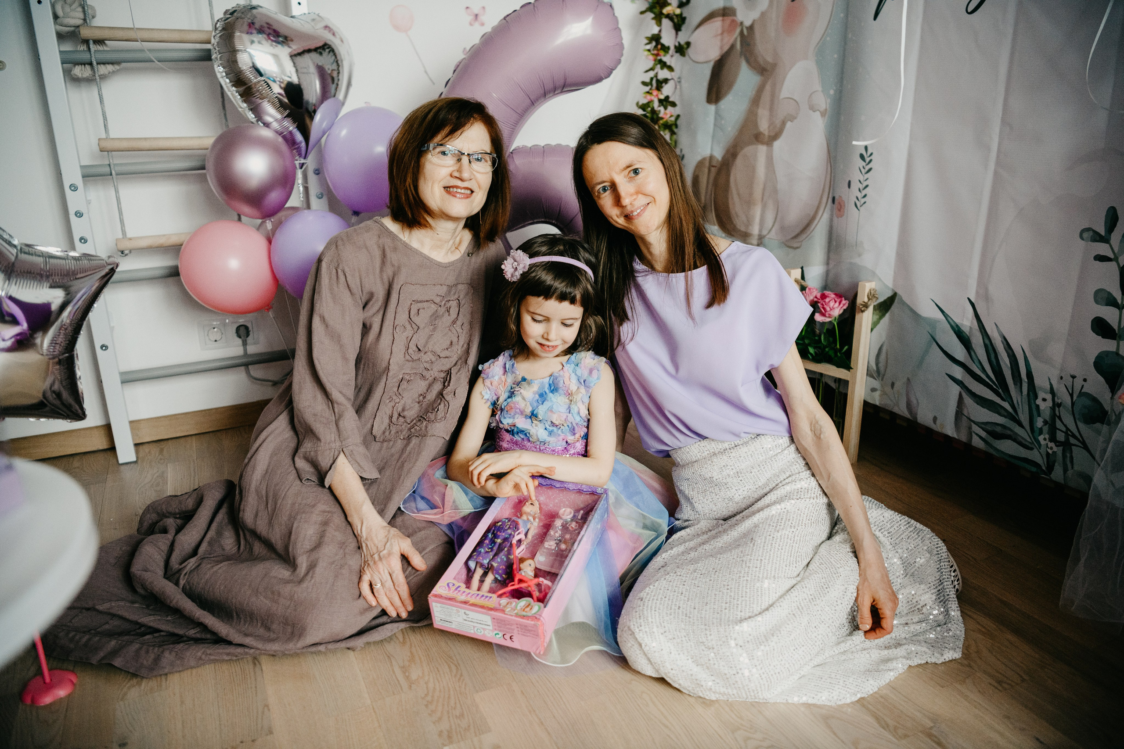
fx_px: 843
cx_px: 562
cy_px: 374
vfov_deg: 47.9
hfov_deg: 67.4
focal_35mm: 27
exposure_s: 1/320
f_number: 3.2
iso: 1250
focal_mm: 27
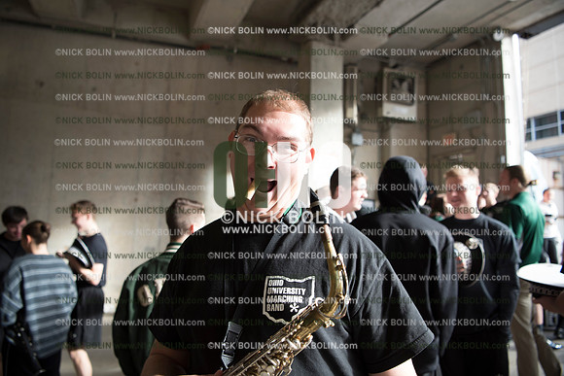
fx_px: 376
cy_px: 188
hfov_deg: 73.7
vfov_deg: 53.2
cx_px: 282
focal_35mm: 24
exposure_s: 1/200
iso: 280
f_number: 3.2
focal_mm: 24
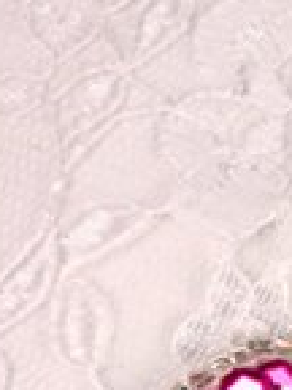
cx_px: 426
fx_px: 1057
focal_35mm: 94
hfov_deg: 14.7
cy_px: 439
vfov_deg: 19.9
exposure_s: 1/500
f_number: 3.5
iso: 80
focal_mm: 4.9
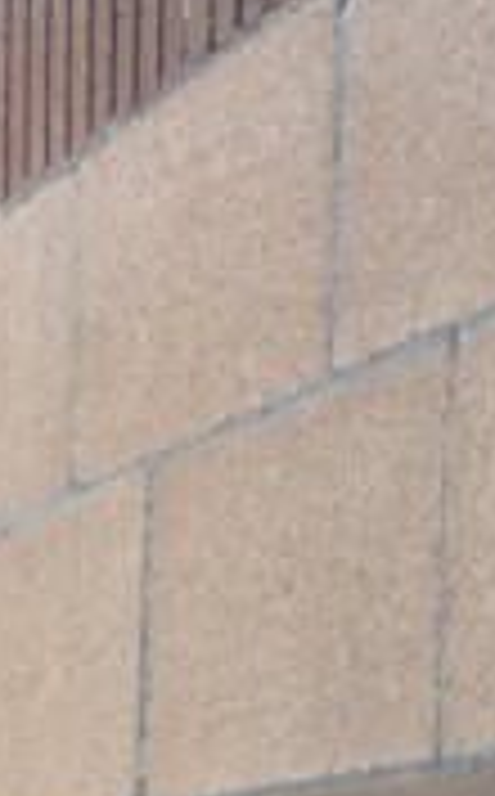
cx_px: -1035
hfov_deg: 7.0
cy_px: 1493
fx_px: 3598
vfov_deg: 11.6
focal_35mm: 166
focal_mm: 4.8
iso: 100
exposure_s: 1/80
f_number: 3.4
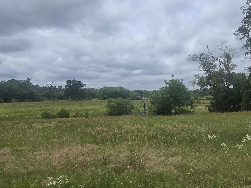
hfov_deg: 64.1
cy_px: 92
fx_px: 196
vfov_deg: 51.3
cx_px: 162
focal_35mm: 27
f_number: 2.2
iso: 50
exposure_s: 1/4408
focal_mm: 2.2
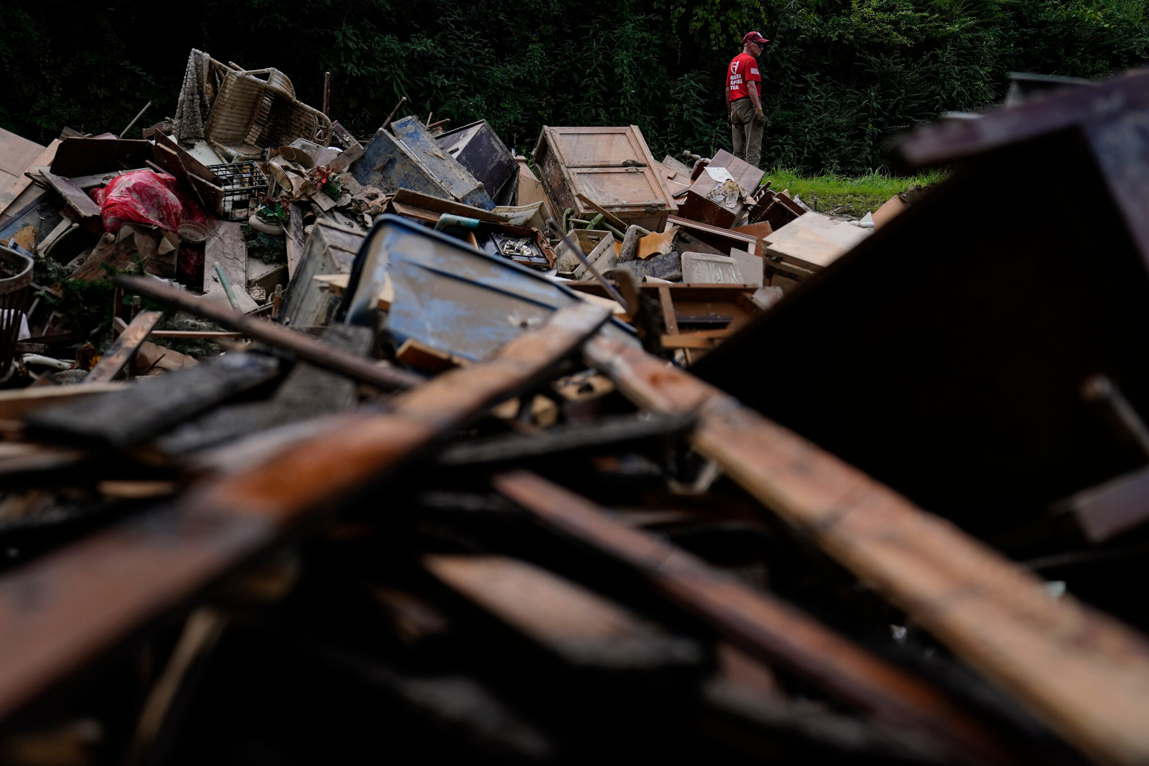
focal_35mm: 51
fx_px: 1628
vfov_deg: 26.5
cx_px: 574
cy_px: 383
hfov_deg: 38.9
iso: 320
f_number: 2.8
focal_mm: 51
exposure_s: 1/4000
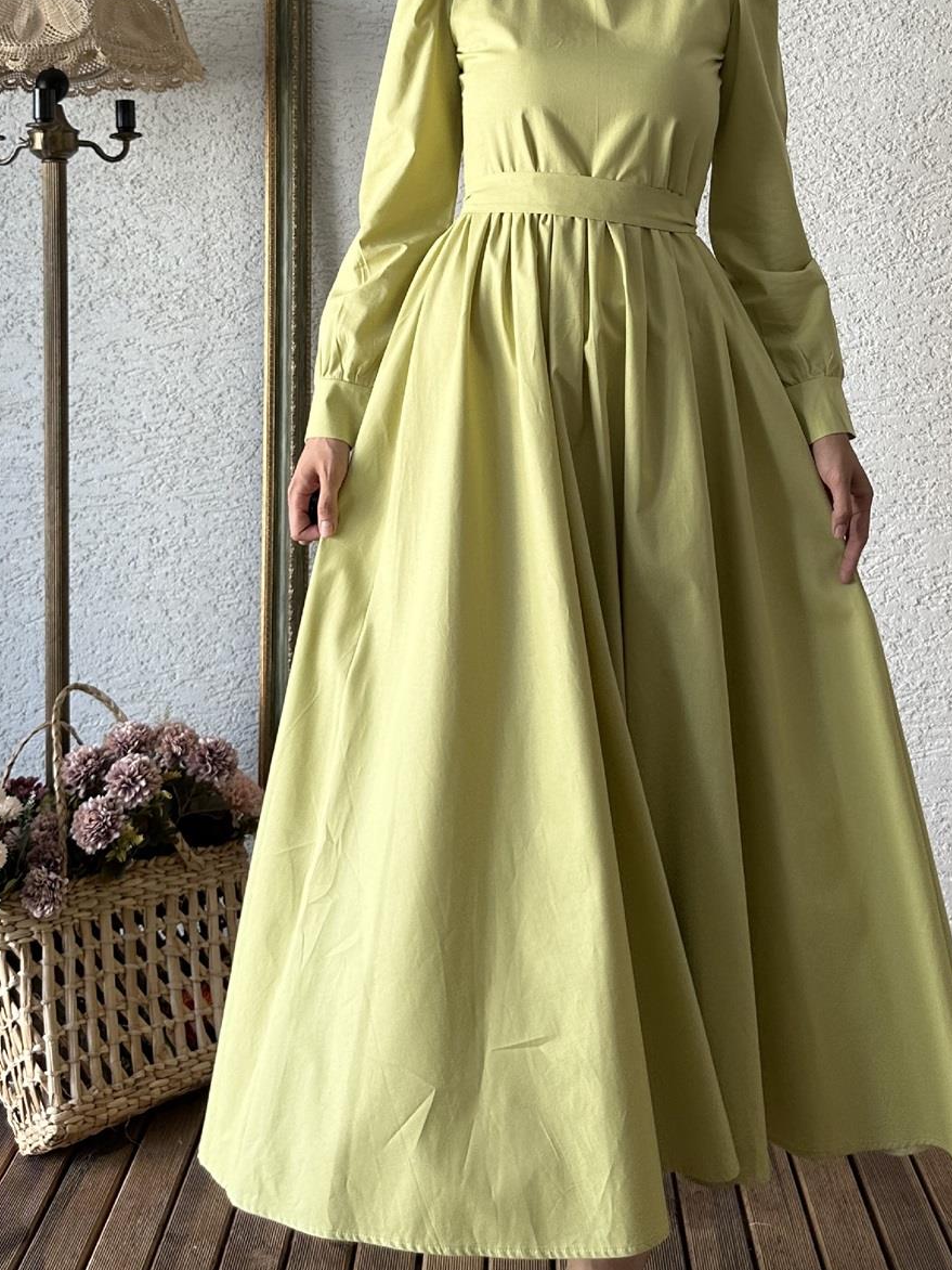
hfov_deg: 42.7
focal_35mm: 33
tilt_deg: +1.2
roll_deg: +0.0
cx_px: 578
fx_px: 1210
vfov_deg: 55.1
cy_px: 539
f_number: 1.78
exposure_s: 1/121
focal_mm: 6.86
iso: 80
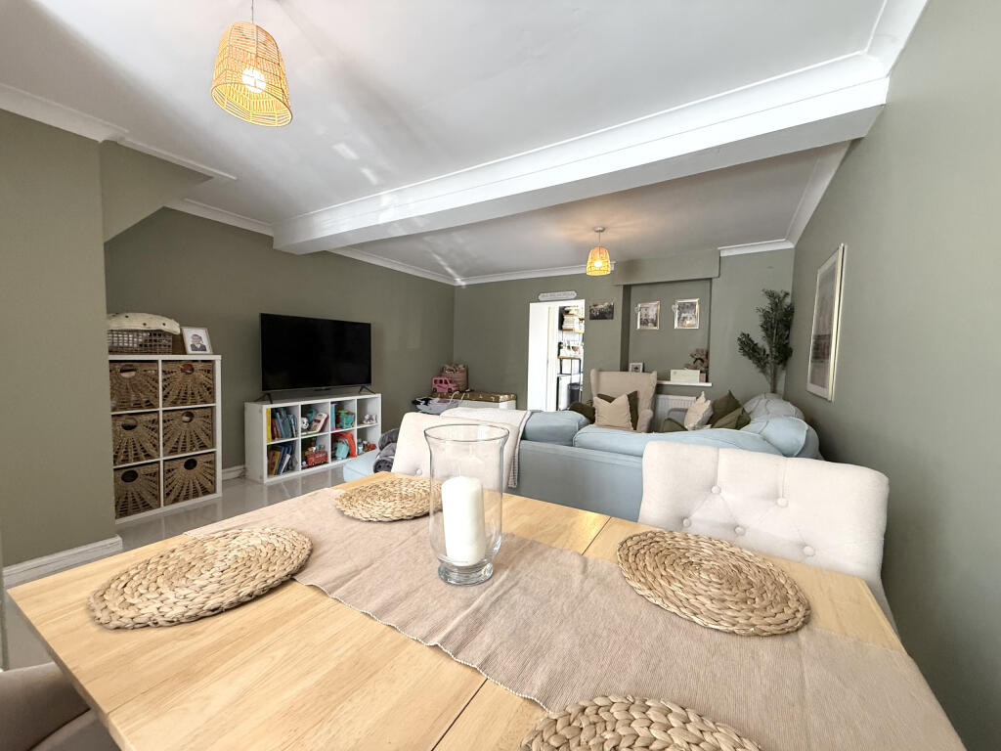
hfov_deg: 102.1
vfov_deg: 85.7
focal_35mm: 14
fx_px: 405
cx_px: 500
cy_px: 376
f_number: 2.2
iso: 320
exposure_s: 1/91
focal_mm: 2.22
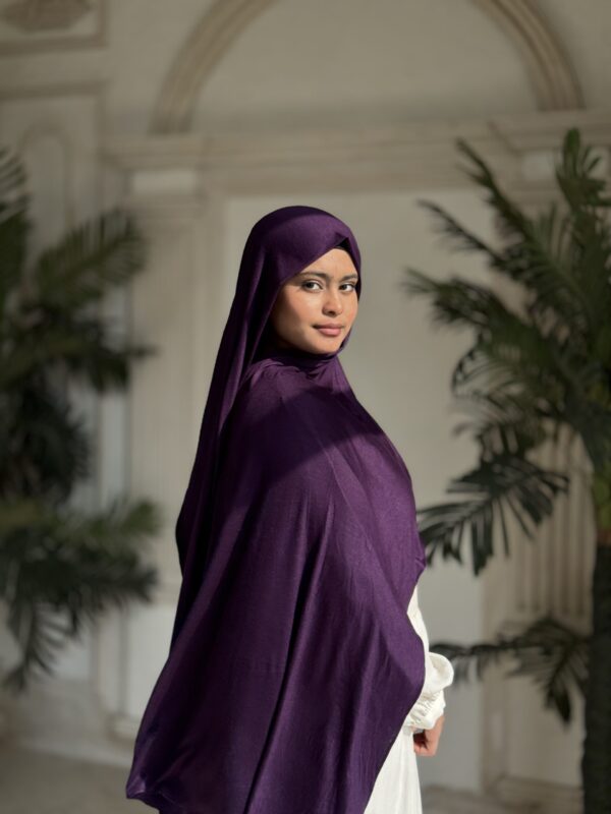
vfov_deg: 39.7
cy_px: 407
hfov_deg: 30.3
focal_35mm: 48
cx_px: 306
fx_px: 1130
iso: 64
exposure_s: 1/2110
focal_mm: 6.76
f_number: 1.78
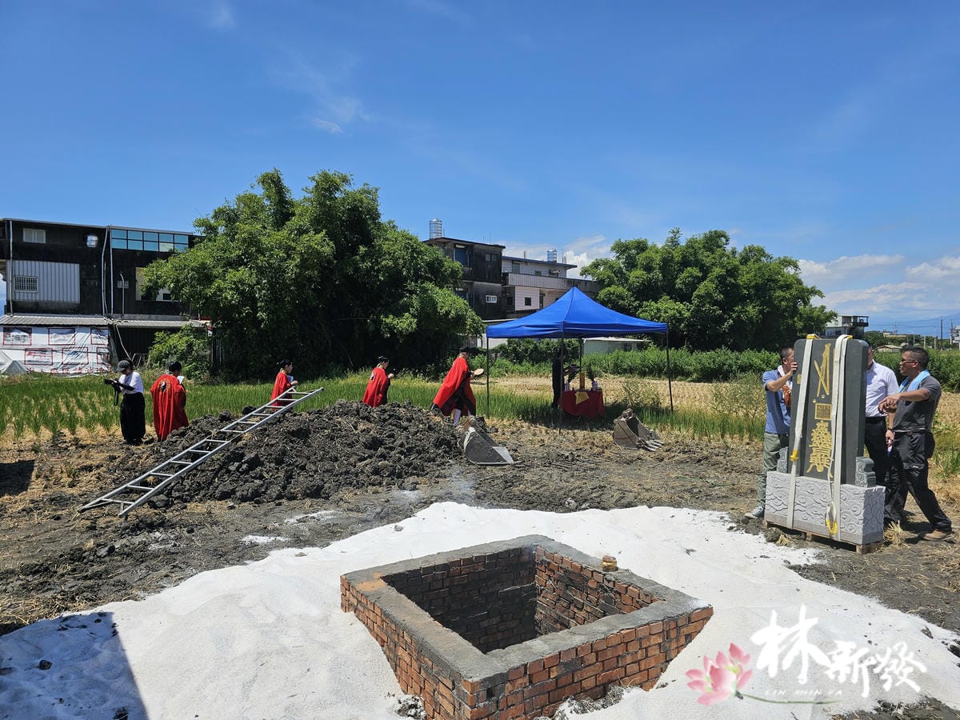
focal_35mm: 23
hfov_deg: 73.9
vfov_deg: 58.9
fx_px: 638
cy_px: 360
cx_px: 480
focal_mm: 6.3
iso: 10
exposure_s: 1/1457
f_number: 1.7
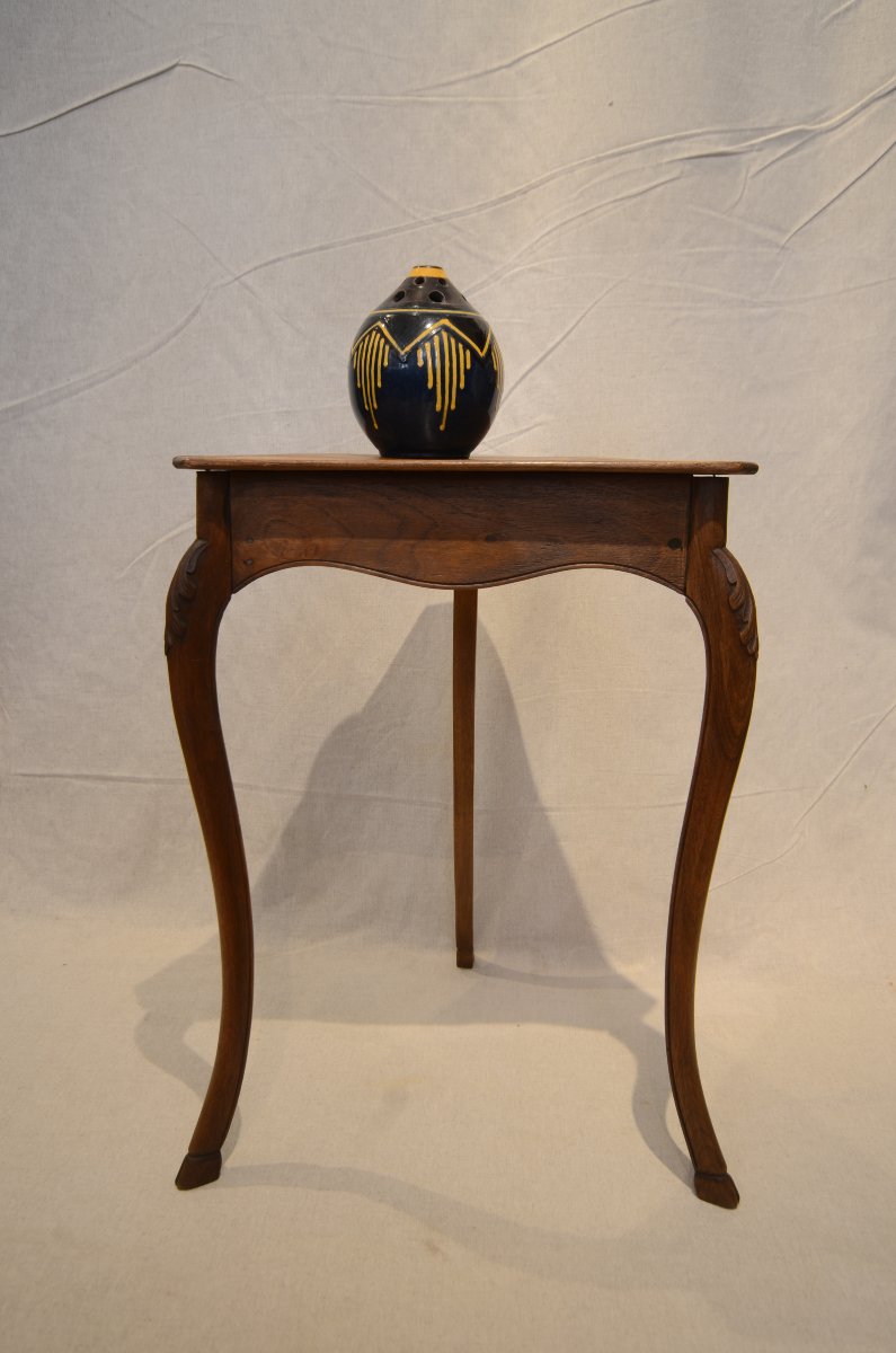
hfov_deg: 47.7
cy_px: 676
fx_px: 1012
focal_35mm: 27
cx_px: 448
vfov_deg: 67.5
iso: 100
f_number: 5.3
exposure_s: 1/3
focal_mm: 18
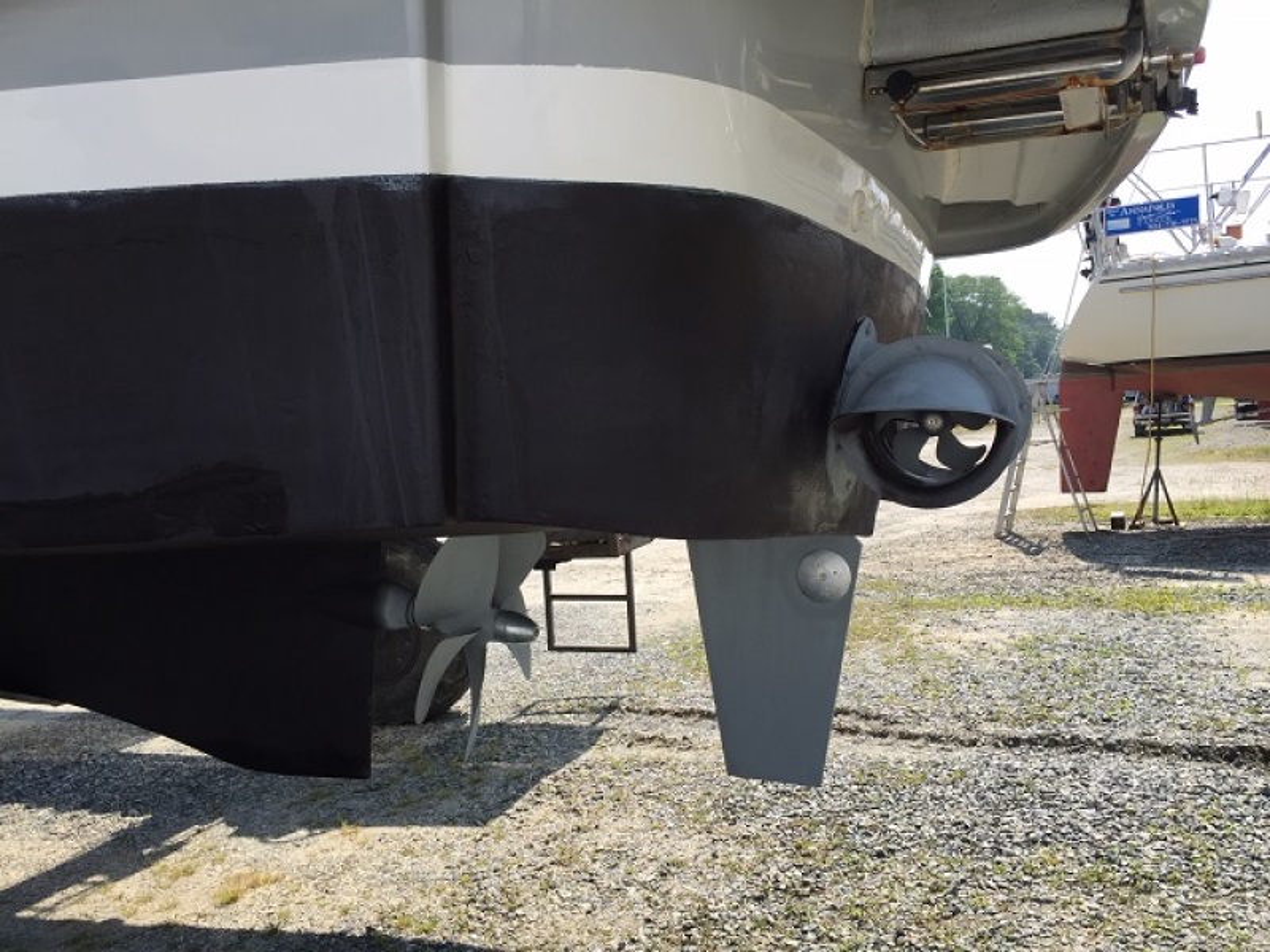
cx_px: 635
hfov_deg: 61.7
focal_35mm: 29
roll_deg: +2.4
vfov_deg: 48.2
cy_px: 476
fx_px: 1064
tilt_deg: -4.3
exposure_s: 1/1068
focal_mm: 4.15
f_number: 2.2
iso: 32
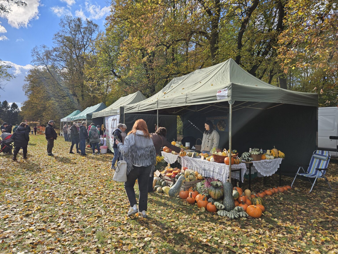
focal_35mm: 23
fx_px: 225
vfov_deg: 58.9
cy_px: 127
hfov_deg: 73.9
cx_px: 169
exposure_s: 1/857
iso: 25
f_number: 1.8
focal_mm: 5.4
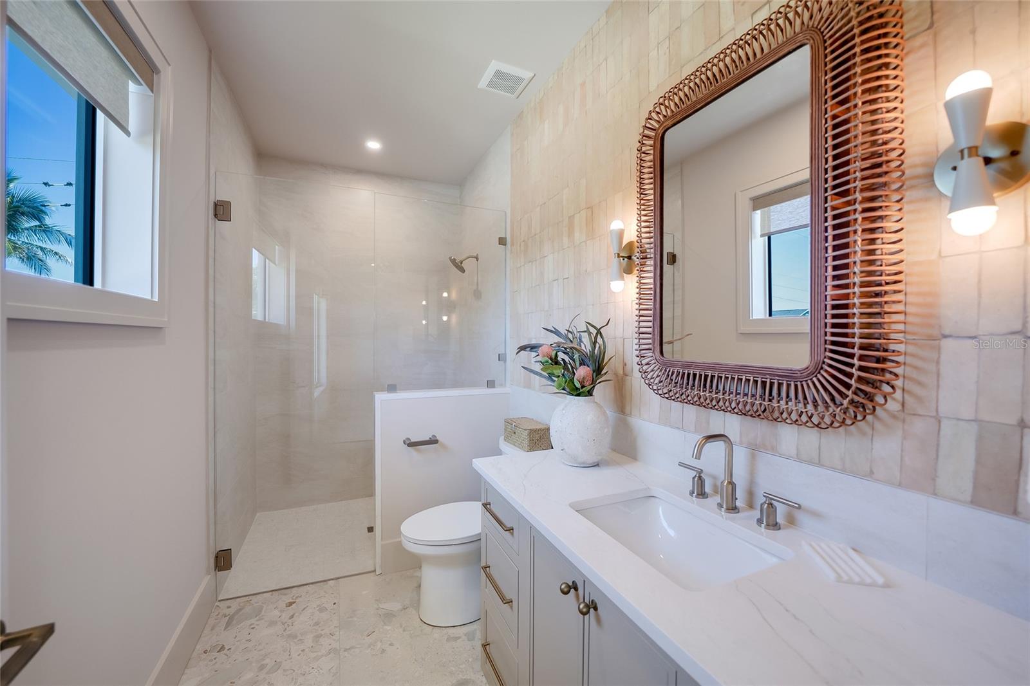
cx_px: 515
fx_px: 372
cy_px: 343
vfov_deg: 85.4
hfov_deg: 108.3
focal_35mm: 13
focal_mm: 13
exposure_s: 1/800
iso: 640
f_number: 4
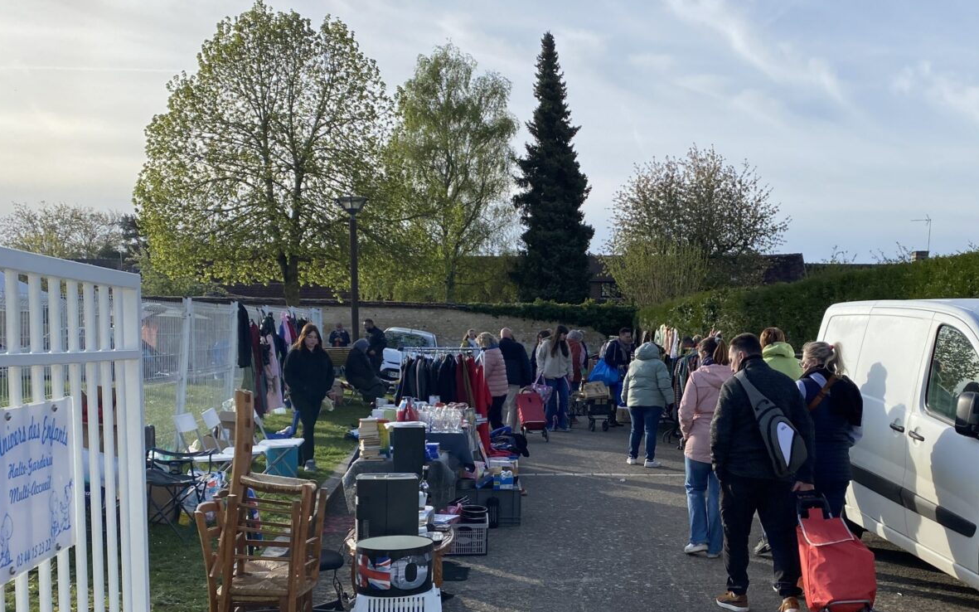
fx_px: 747
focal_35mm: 28
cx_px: 492
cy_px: 300
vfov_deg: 44.5
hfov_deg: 66.5
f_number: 1.8
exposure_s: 1/2183
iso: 32
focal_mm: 4.25
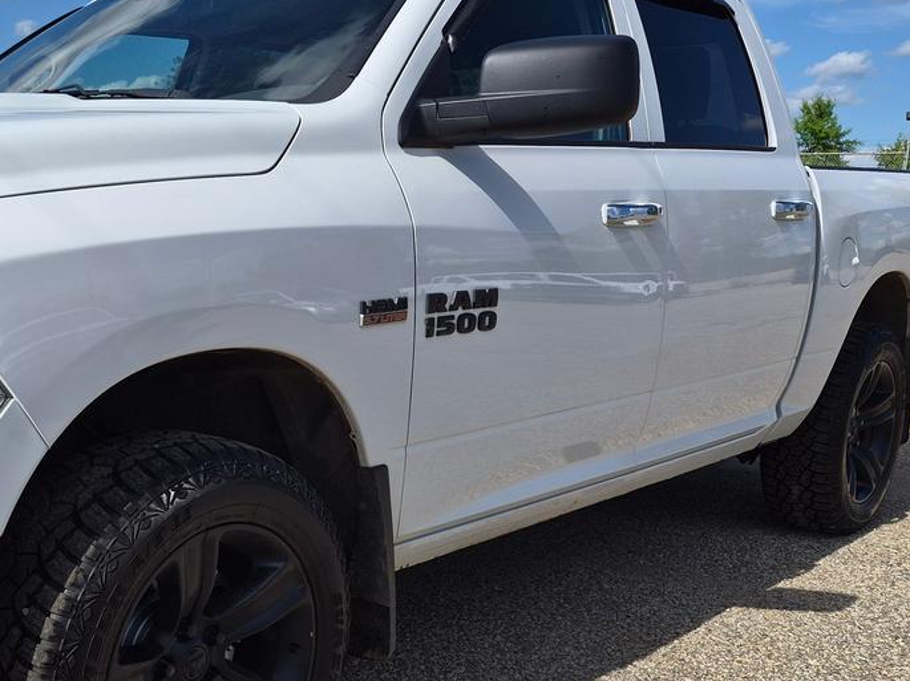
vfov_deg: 33.0
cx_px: 191
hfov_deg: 42.1
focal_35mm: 43
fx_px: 1130
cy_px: 502
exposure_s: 1/7696
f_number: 1.8
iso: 64
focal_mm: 5.4
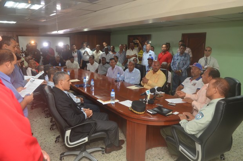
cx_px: 122
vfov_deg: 50.2
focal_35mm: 26
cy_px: 80
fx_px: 172
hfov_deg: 70.5
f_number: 4
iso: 500
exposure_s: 1/60
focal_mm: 17
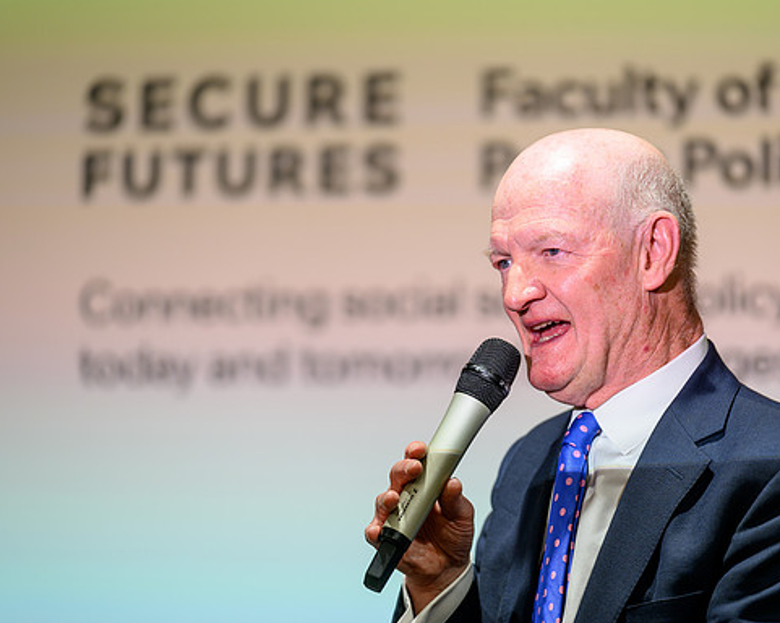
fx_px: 3944
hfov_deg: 11.3
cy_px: 312
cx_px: 452
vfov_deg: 9.0
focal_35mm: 171
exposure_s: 1/100
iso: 125
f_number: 2.8
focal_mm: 150
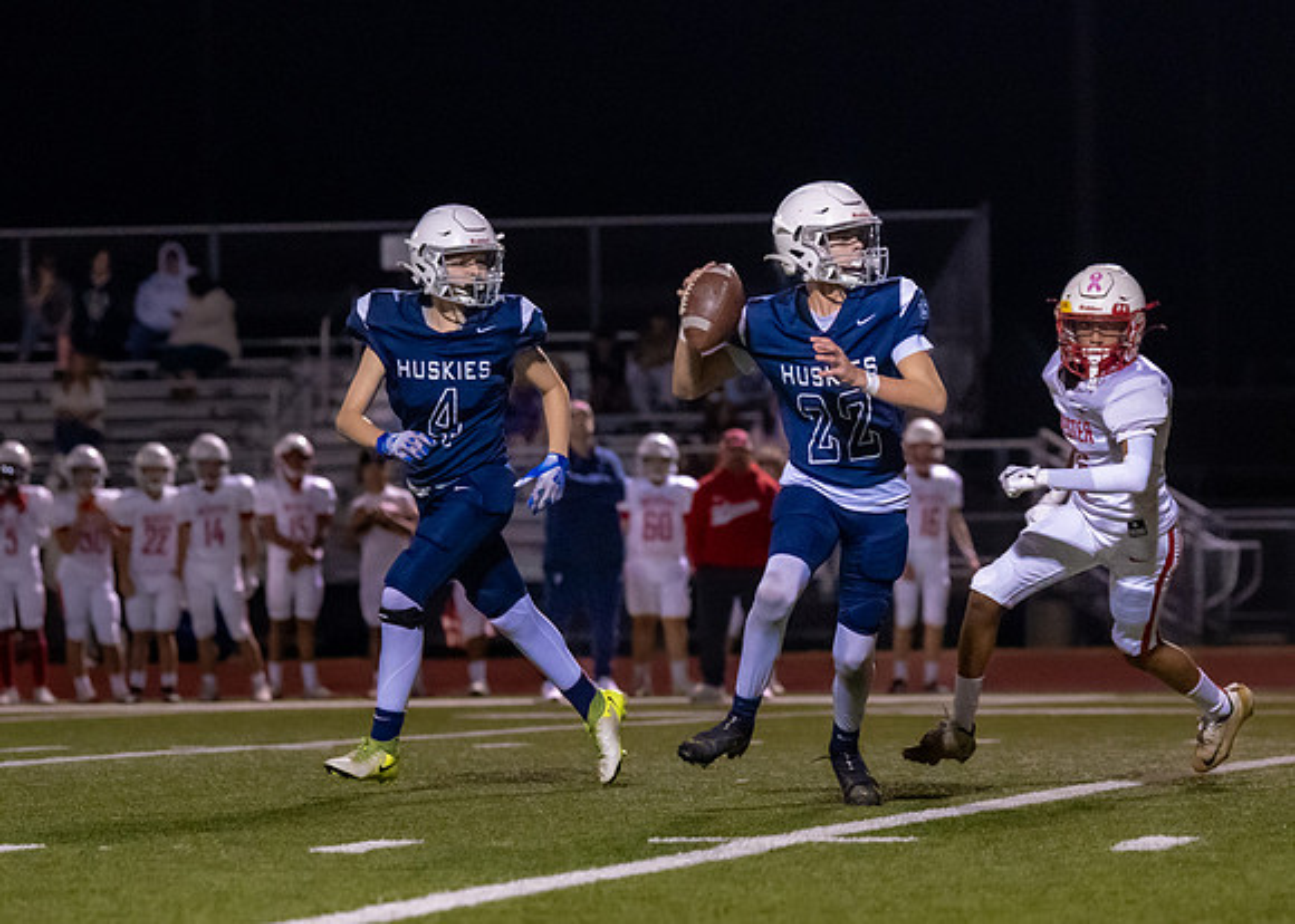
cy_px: 303
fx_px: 8462
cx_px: 821
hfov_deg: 8.7
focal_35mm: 230
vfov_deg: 6.3
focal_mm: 113
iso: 5000
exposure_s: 1/1000
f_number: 2.8
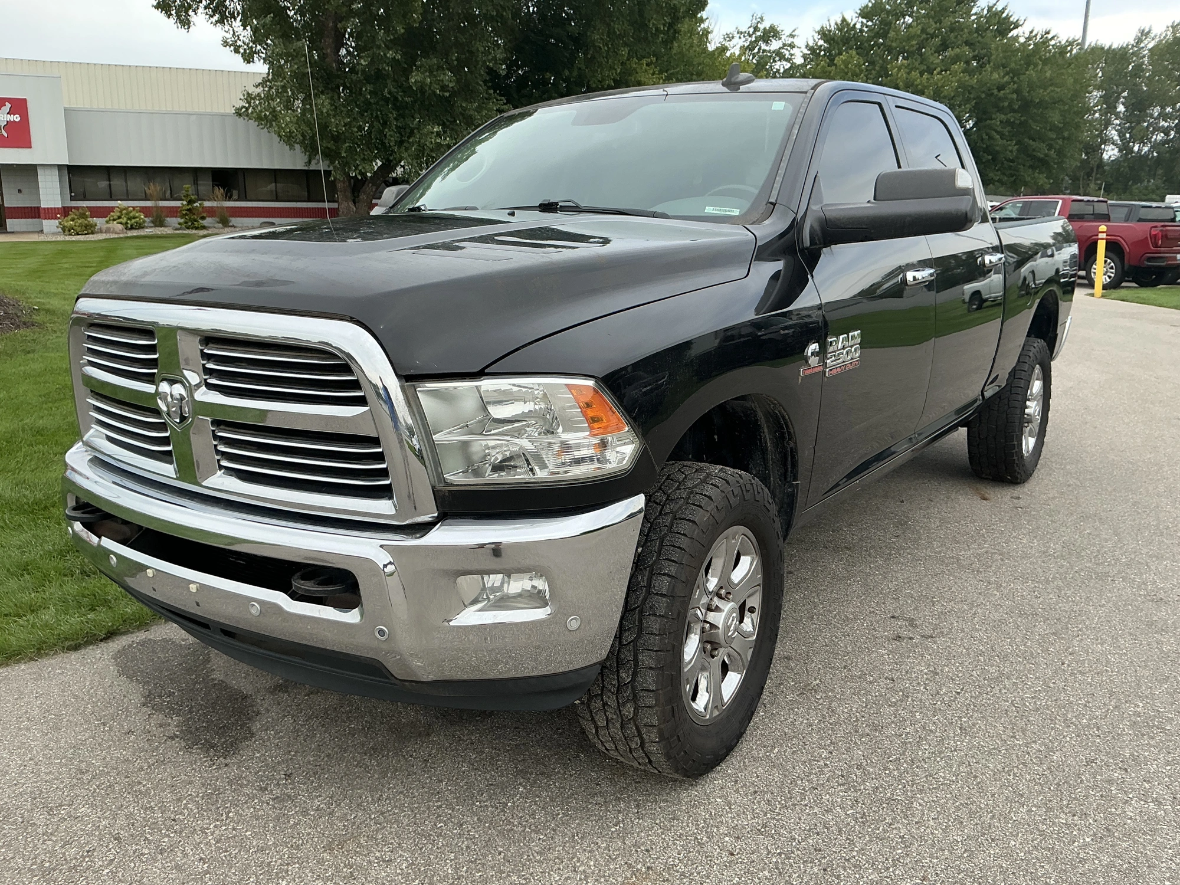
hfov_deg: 63.4
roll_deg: -1.2
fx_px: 954
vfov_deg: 49.7
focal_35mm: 28
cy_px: 442
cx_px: 590
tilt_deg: -12.9
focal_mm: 3
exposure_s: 1/700
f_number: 1.8
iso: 25
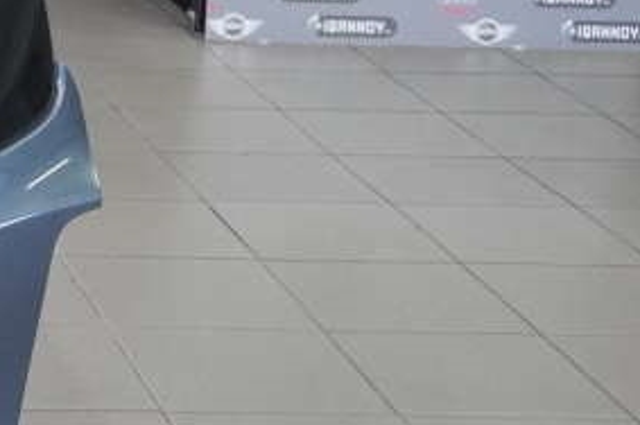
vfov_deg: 9.8
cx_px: -498
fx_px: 2486
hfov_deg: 13.3
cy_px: 135
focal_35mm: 140
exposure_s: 1/160
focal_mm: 24
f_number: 4.5
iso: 3200
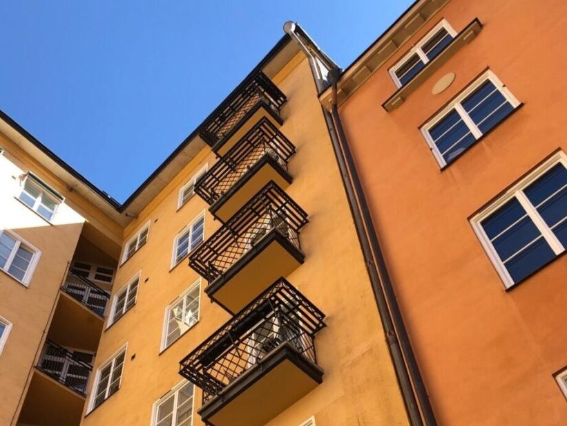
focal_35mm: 28
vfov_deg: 49.8
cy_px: 213
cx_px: 284
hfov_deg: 63.4
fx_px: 459
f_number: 1.8
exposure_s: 1/607
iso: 20
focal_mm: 3.99
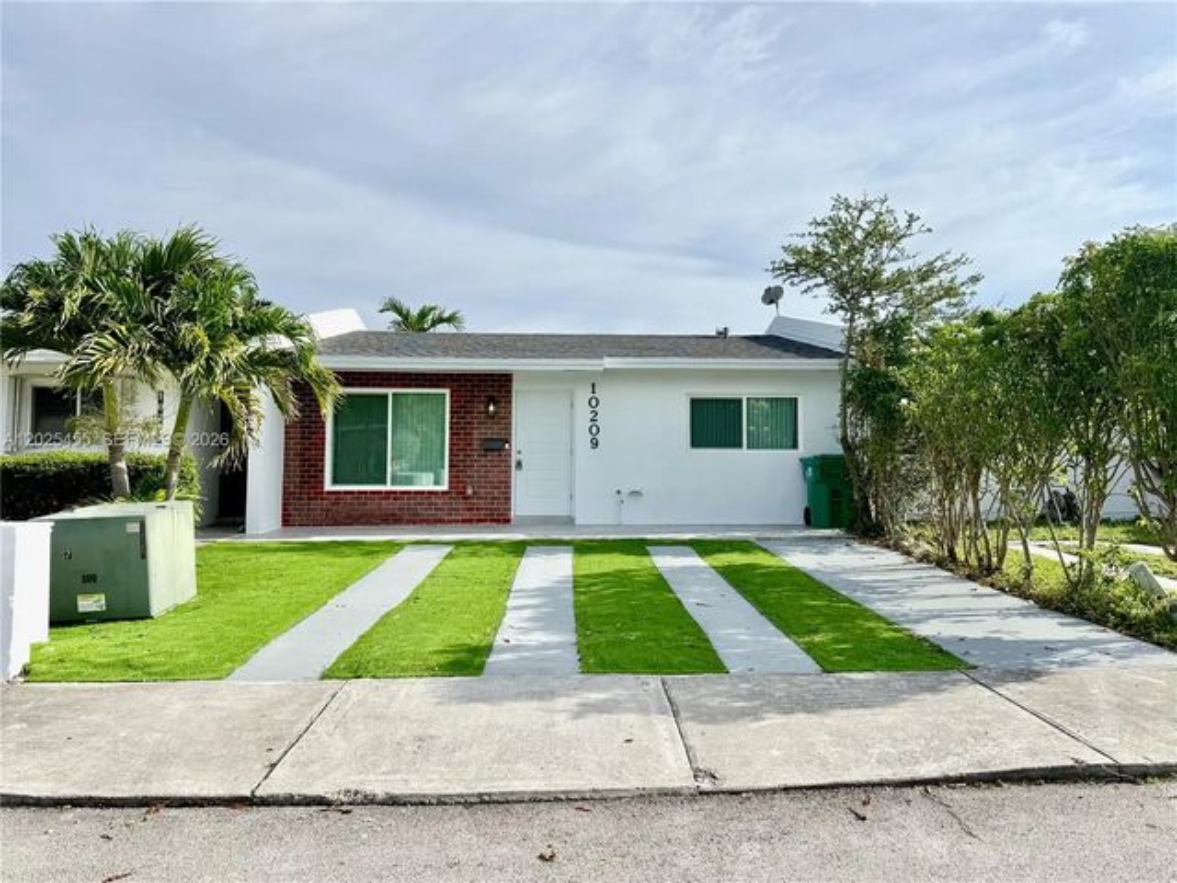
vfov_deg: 56.8
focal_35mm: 24
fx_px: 816
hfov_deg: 71.6
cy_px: 442
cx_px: 588
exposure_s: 1/7353
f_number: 1.78
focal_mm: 6.76
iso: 80
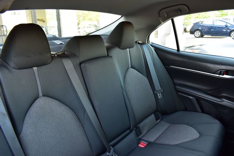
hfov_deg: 67.4
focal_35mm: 27
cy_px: 78
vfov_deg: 47.9
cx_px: 117
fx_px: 175
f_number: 6.3
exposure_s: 1/20
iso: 400
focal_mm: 18
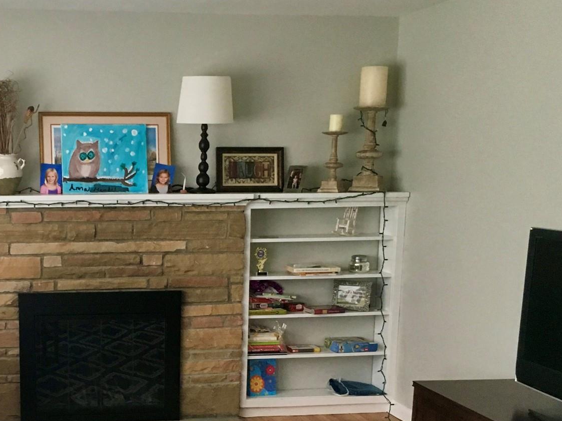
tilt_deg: -9.7
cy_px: 328
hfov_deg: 34.9
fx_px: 860
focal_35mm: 53
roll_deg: -0.1
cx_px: 100
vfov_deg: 27.1
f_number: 2.2
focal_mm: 4.15
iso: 160
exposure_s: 1/30
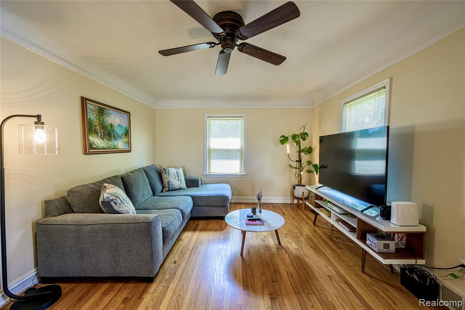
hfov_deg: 104.3
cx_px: 232
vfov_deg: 81.2
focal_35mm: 14
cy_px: 155
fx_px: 181
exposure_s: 1/6
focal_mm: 14
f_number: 8
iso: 200
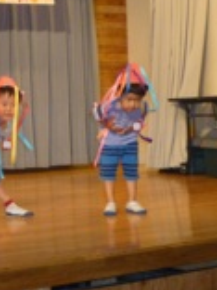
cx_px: -69
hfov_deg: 13.8
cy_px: 65
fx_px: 861
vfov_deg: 18.9
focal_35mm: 103
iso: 640
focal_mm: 7.9
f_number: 4.1
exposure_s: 1/60
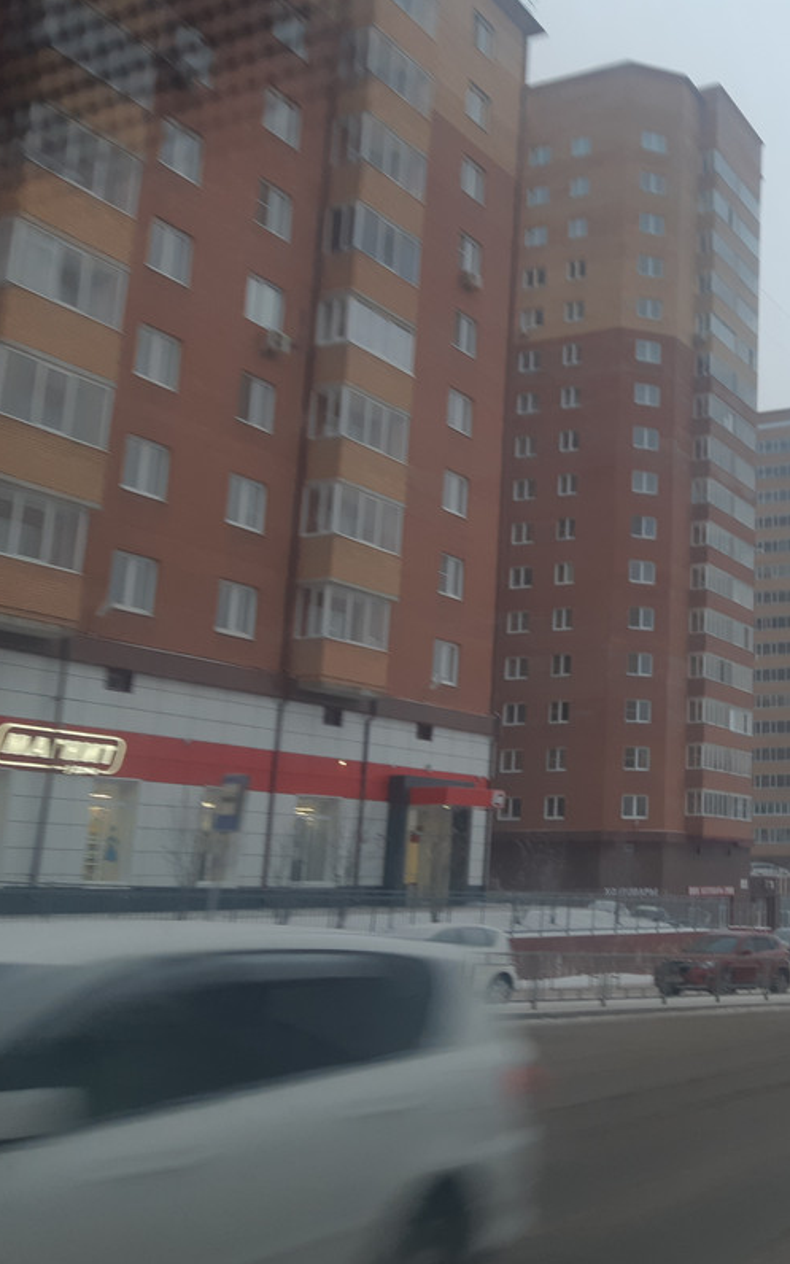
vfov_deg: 52.7
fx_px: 1274
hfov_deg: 32.3
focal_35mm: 37
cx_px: 749
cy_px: 631
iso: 40
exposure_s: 1/50
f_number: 1.7
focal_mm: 3.93
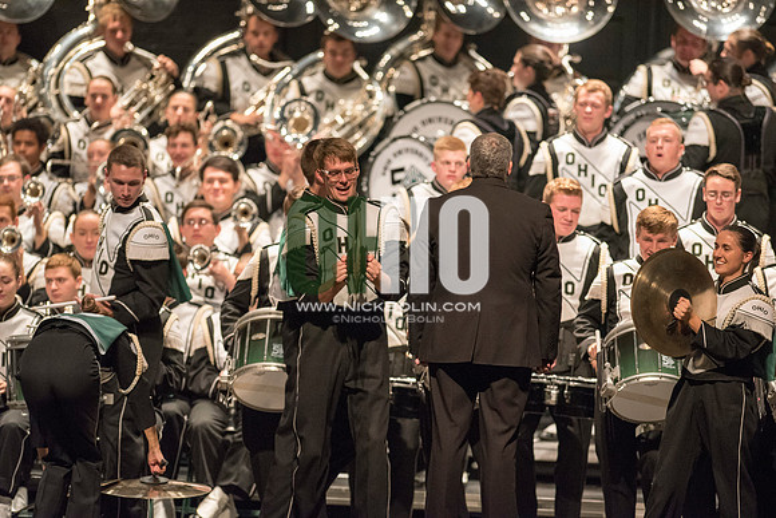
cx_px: 388
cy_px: 259
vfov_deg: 4.6
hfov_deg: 6.9
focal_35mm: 300
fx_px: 6468
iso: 4000
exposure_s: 1/500
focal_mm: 300
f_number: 2.8
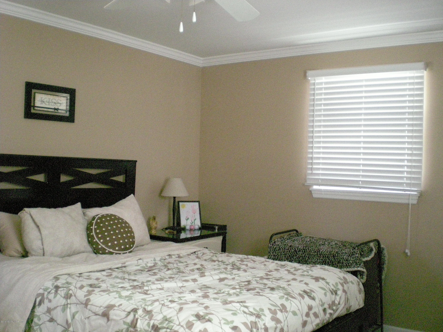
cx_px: 222
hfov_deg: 49.0
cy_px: 166
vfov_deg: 37.7
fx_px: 486
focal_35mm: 38
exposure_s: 1/107
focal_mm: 6.3
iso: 1000
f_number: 3.1
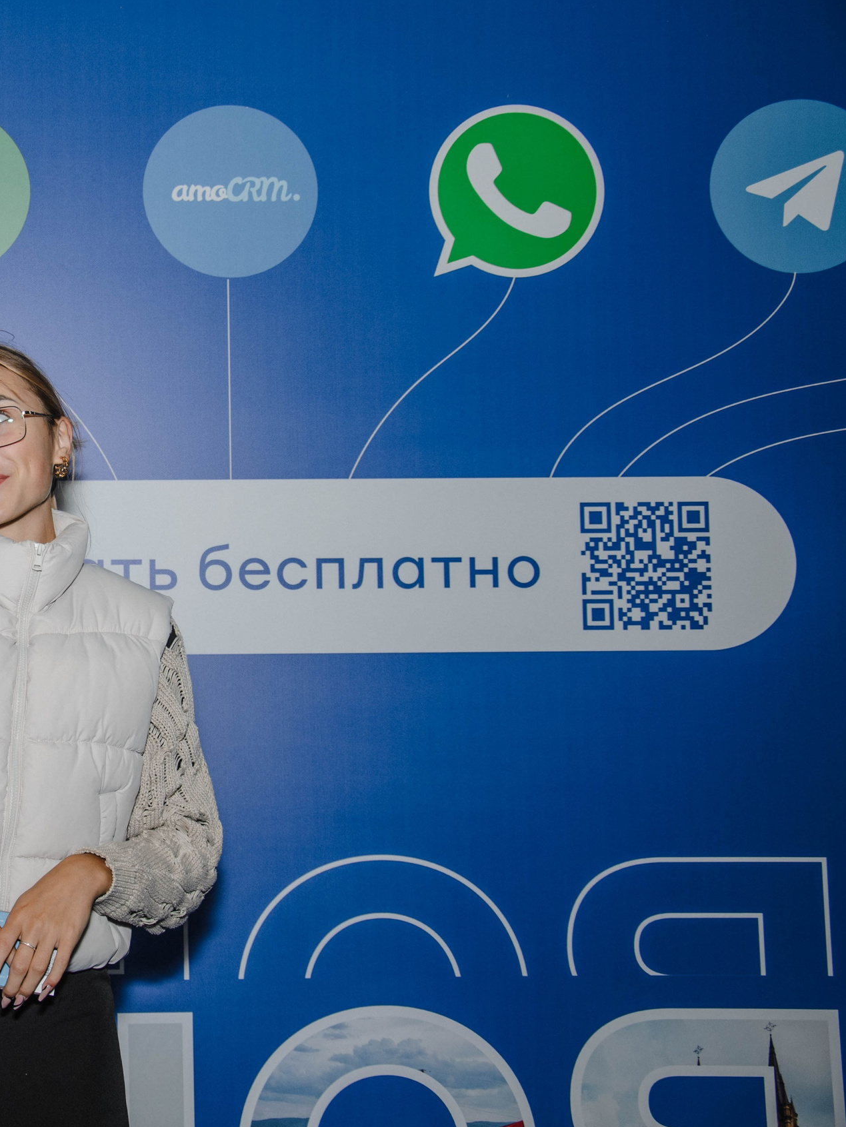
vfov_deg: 31.7
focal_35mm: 61
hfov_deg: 23.1
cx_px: -1
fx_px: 1987
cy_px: 563
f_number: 4.5
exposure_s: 1/160
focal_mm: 28
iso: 125
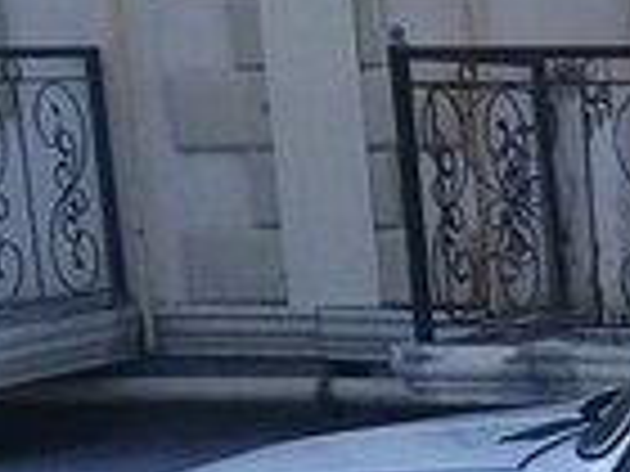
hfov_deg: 11.9
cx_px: 1310
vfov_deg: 9.6
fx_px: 2657
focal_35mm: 146
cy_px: 874
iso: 50
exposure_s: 1/646
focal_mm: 3.3
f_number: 2.2
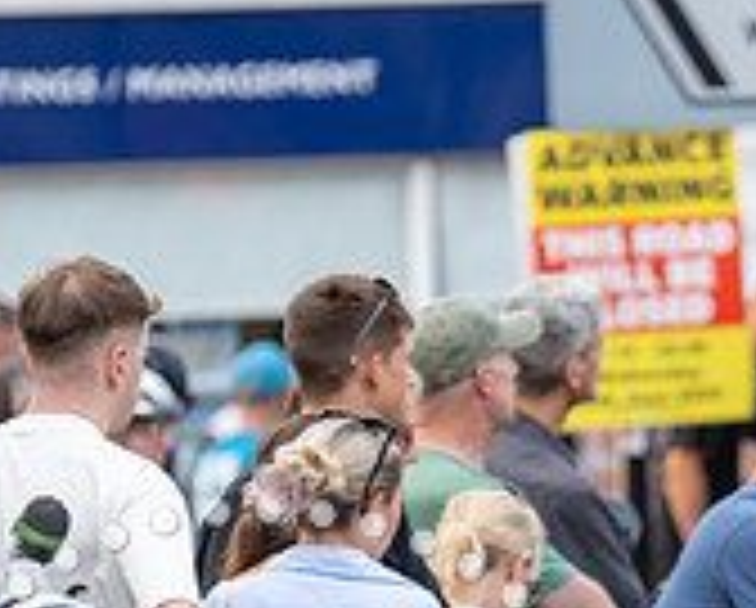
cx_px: 968
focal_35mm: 531
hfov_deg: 3.6
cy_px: 691
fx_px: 11902
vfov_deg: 2.9
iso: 500
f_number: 3.2
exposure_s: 1/1000
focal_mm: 164
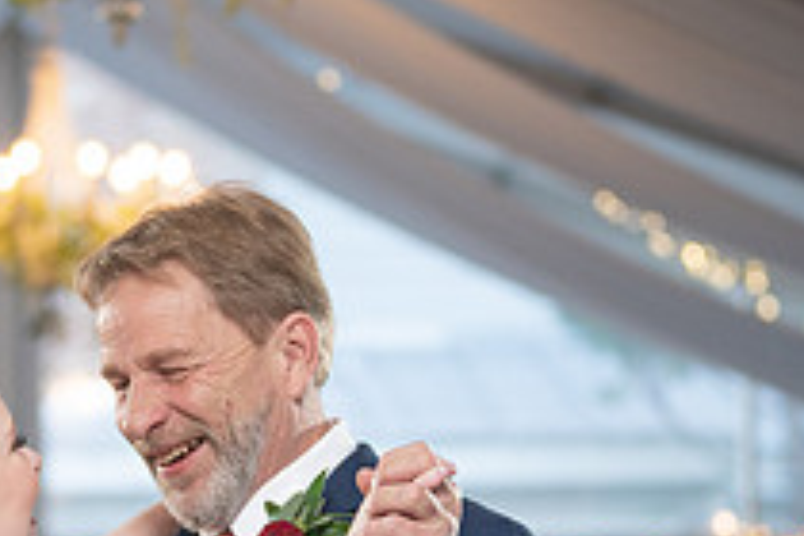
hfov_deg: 8.6
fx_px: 5360
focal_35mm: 240
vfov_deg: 5.7
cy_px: 476
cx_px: 141
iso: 500
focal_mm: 70
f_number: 2.8
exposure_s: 1/250
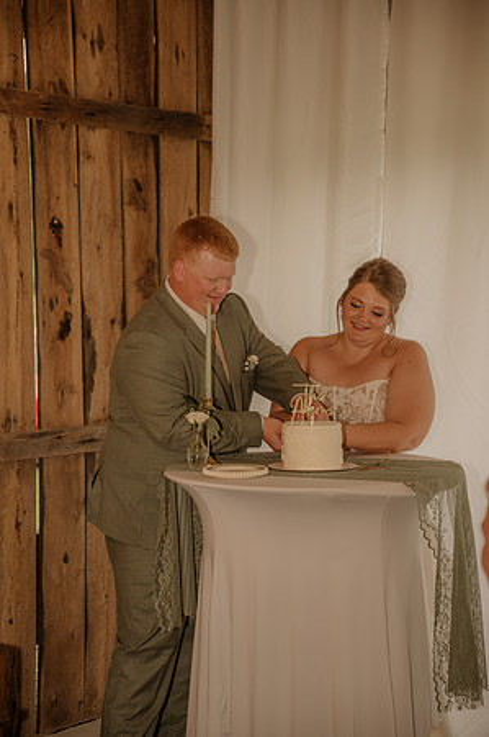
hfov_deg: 19.4
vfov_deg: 28.9
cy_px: 368
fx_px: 1429
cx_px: 244
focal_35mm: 70
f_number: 3.2
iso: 500
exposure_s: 1/200
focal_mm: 70
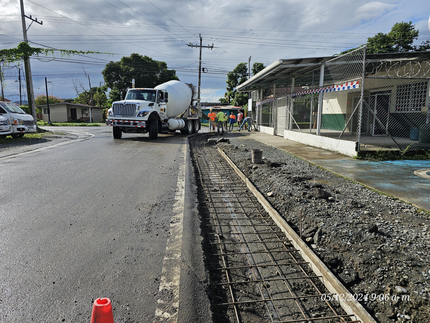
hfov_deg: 73.9
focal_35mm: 23
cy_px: 162
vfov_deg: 58.9
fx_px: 286
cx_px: 215
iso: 10
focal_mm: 6.3
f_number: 1.7
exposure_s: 1/861
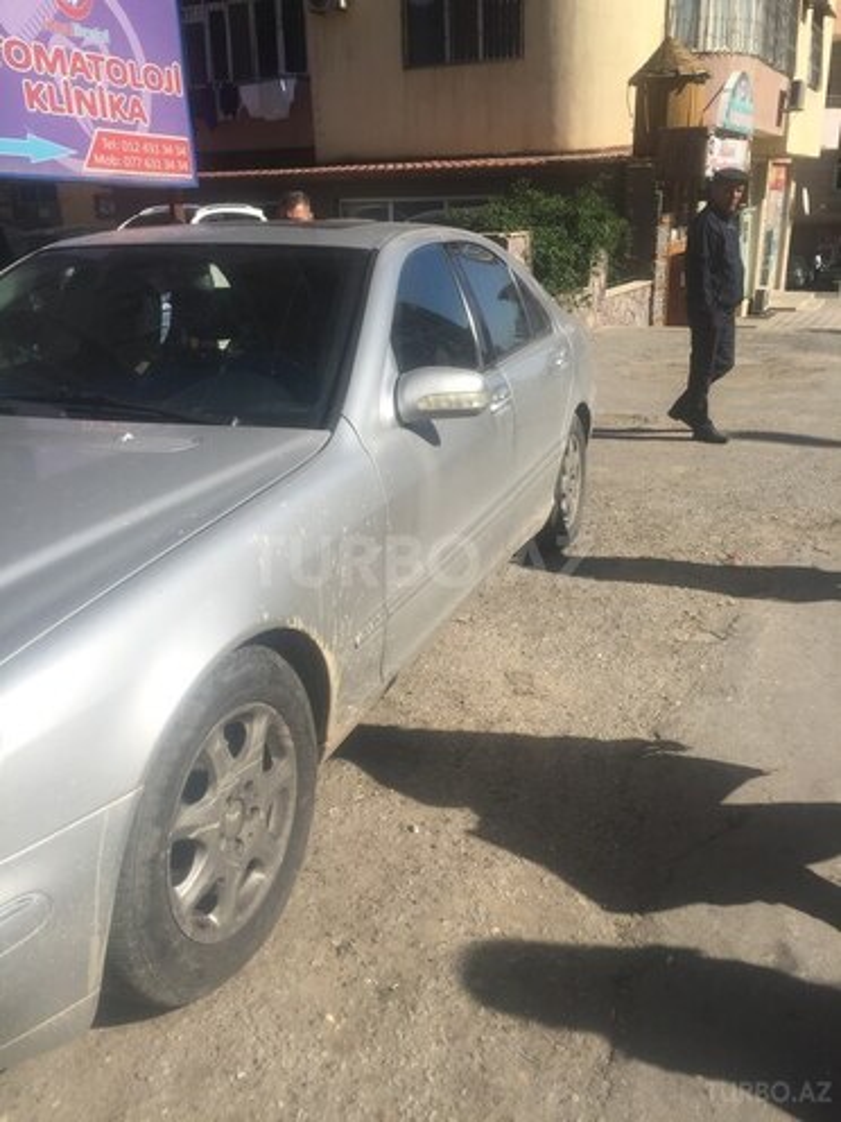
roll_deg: +1.5
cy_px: 561
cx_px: 420
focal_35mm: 29
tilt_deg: -21.7
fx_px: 939
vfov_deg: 61.7
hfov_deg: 48.2
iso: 32
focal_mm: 4.15
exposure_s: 1/2198
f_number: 2.2
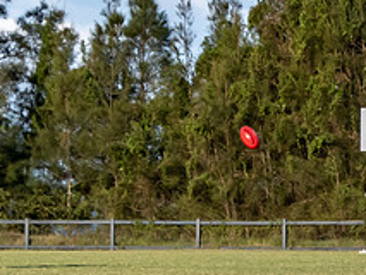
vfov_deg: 3.3
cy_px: 180
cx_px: 579
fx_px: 4729
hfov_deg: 4.4
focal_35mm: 447
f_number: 6.3
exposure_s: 1/3200
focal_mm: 86
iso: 800
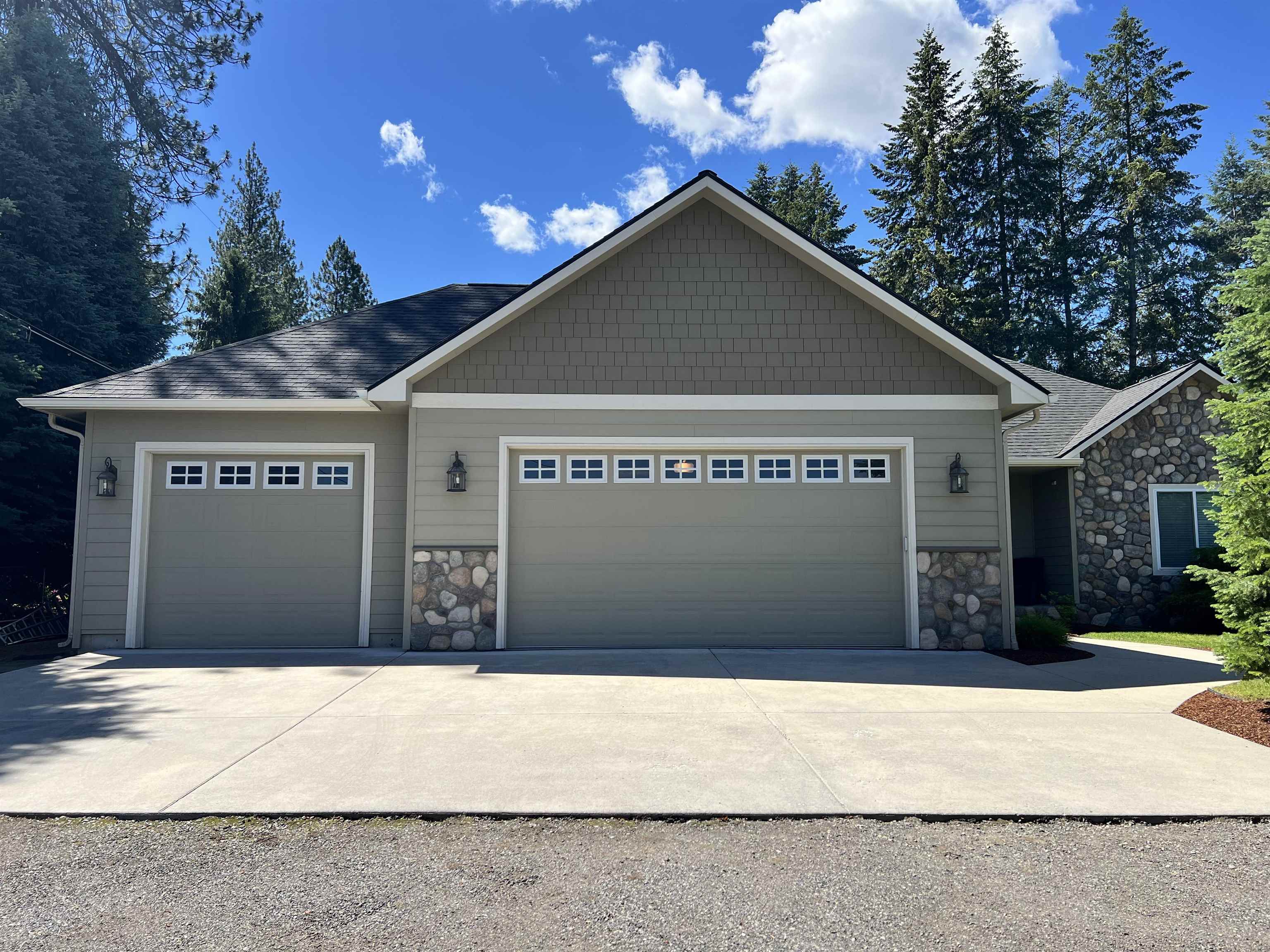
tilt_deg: +6.3
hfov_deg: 67.3
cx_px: 635
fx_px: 954
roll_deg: +0.3
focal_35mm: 26
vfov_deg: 53.1
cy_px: 476
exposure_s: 1/3460
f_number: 1.5
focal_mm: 5.7
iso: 50
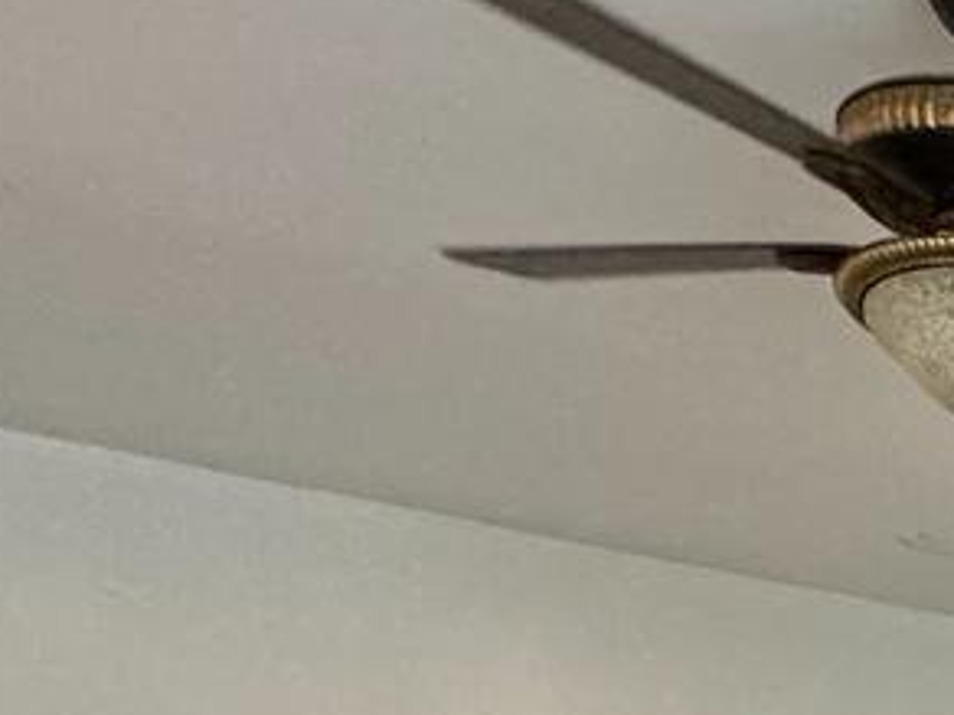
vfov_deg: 17.8
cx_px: 1702
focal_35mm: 69
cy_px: 1221
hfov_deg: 20.4
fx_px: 1902
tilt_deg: -5.2
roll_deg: -1.9
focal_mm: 2.22
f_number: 2.2
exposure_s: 1/120
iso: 250
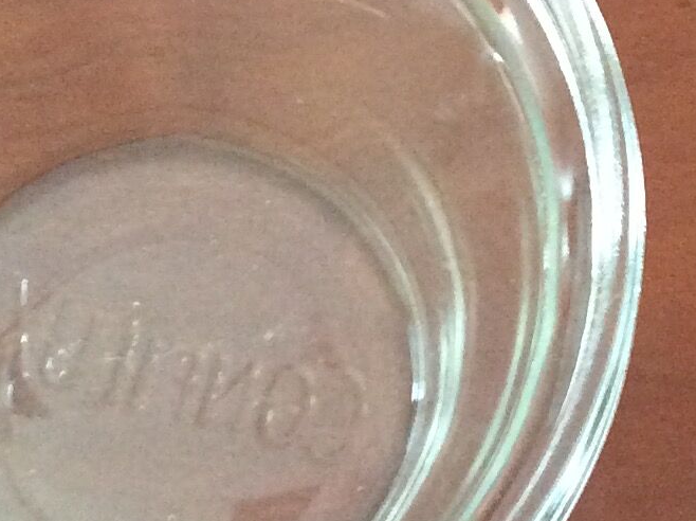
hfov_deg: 15.6
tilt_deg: -72.7
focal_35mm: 126
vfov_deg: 11.7
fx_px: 2531
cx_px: 553
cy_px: 130
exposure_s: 1/20
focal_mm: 3.3
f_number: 2.4
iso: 250
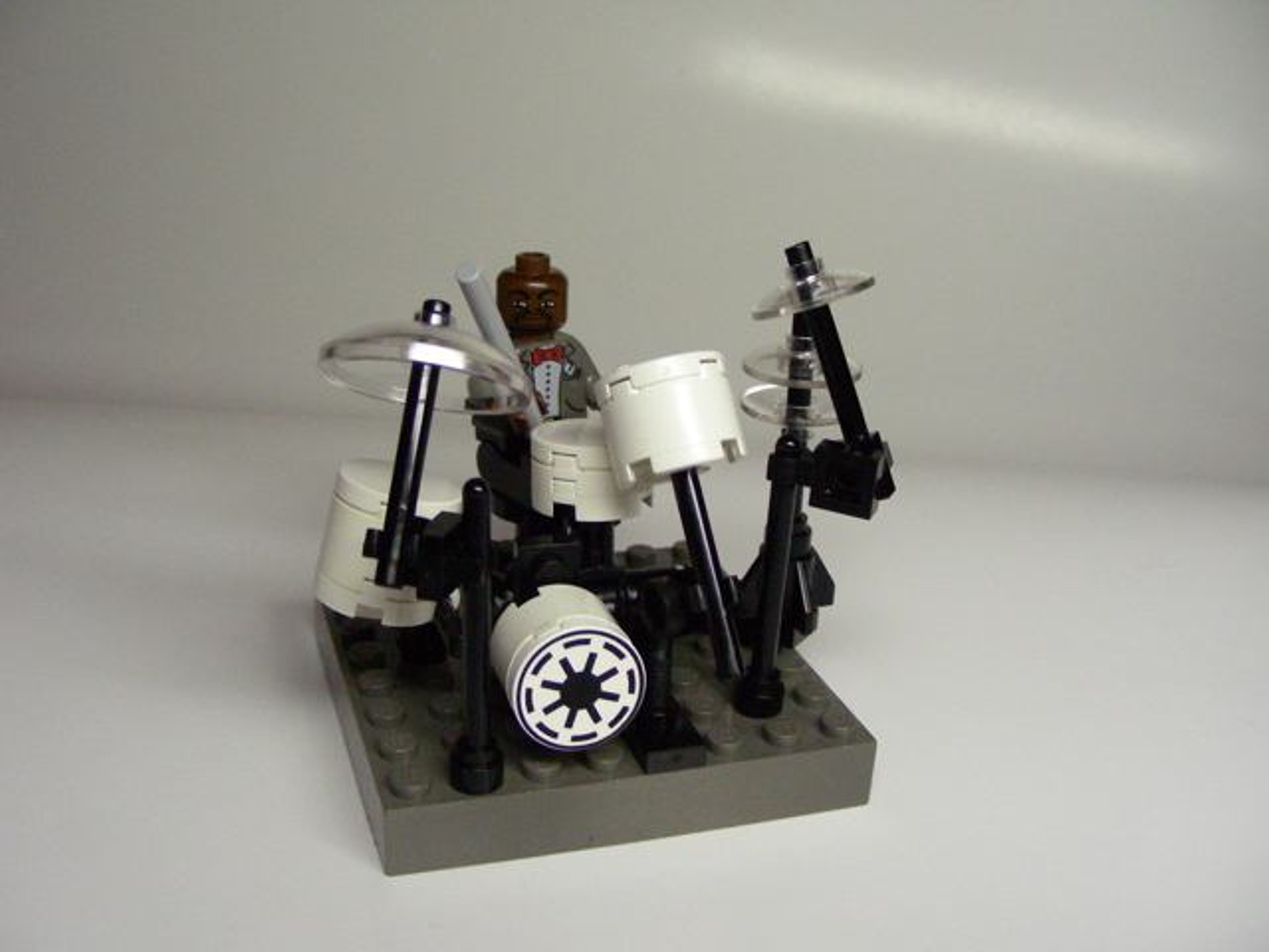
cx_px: 634
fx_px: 1393
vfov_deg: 37.7
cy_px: 476
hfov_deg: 49.0
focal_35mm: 38
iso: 400
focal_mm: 6.3
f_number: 3.5
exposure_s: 1/106
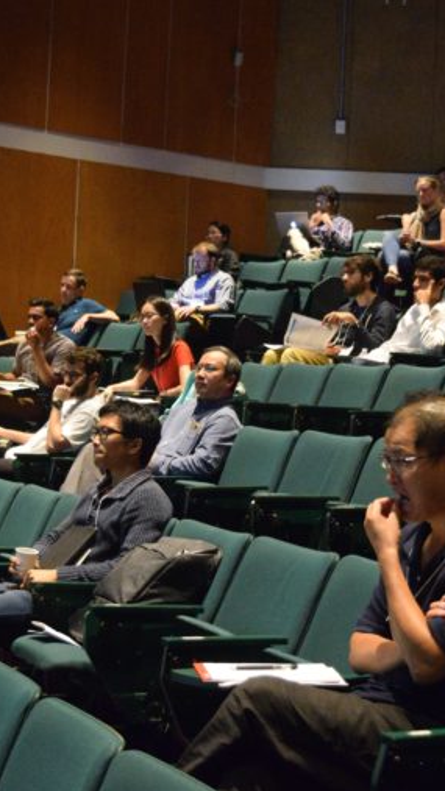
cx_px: 245
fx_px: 1549
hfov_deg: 16.3
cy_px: 396
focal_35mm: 74
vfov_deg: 28.7
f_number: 4.2
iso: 5000
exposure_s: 1/60
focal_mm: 31
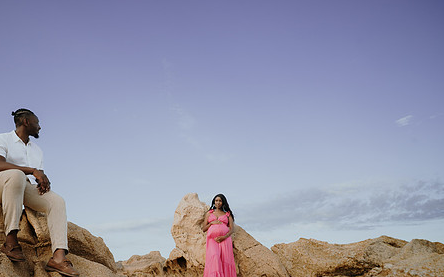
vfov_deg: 45.3
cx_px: 176
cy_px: 184
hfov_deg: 67.7
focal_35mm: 27
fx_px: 327
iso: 100
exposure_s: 1/160
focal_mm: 20
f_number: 8
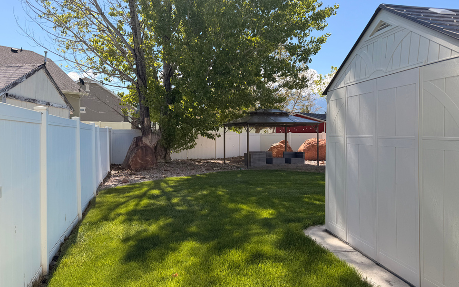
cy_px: 140
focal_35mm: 27
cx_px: 219
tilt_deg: -2.0
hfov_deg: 68.4
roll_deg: -0.3
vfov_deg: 46.0
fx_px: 338
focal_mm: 6.76
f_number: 1.78
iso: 80
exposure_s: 1/2907
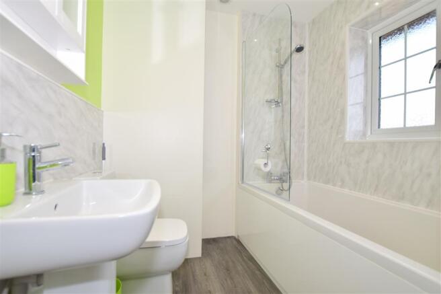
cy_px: 147
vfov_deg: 77.3
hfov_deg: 100.4
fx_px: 184
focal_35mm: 15
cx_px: 220
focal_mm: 10
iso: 200
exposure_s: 1/125
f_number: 5.6
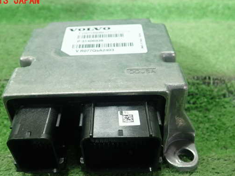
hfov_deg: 51.0
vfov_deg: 39.6
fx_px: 244
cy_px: 100
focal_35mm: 36
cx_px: 95
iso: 320
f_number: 2.3
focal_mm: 5.5
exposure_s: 1/125
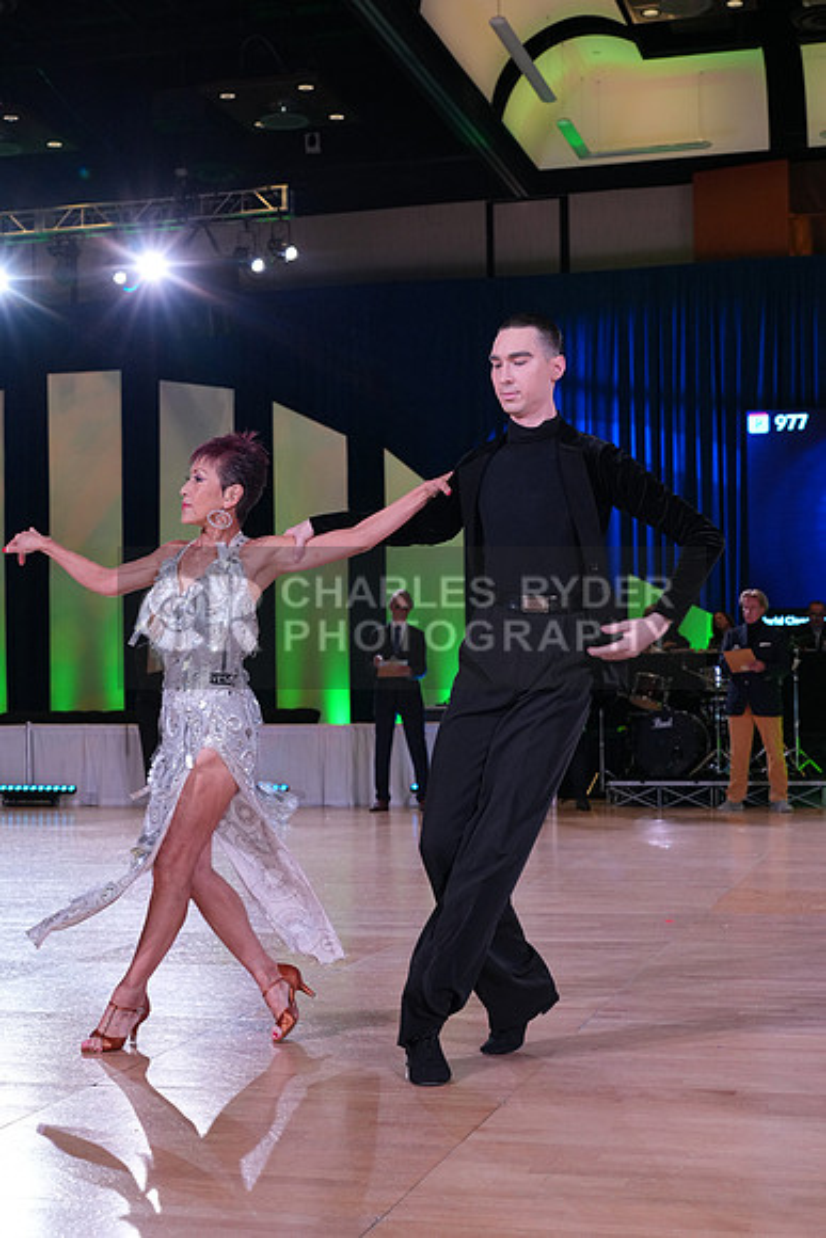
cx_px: 413
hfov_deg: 26.0
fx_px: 1788
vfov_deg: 38.2
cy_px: 619
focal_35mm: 52
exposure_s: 1/250
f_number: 5.6
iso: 2000
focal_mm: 52
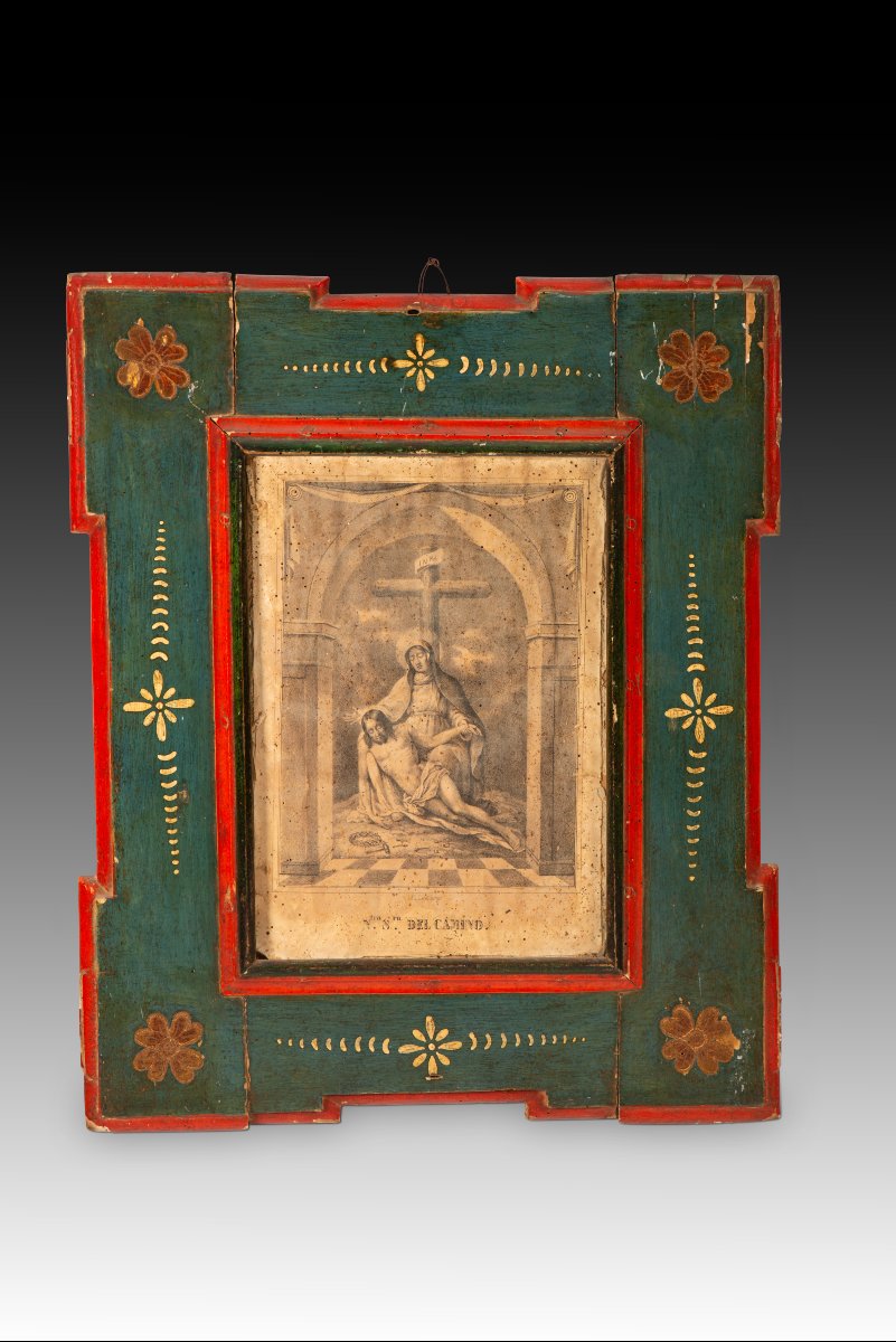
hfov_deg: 13.1
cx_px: 448
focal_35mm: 105
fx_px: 3916
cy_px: 671
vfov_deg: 19.4
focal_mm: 105
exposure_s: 1/2
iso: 100
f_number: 6.3
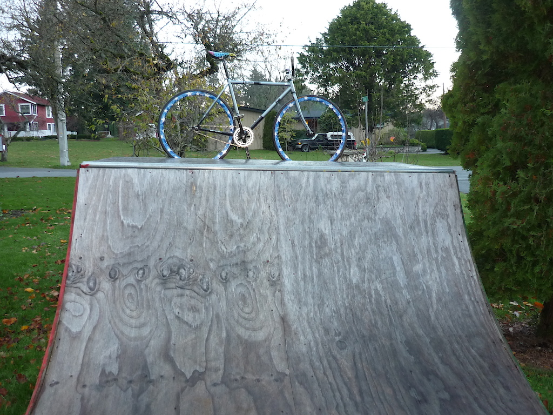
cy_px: 208
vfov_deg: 42.9
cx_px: 276
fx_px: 527
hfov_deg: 55.4
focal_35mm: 33
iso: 160
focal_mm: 5.5
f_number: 2.8
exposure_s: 1/30
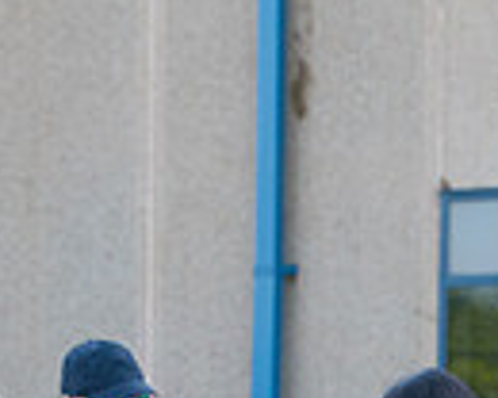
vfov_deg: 6.5
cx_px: 360
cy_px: 850
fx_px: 3360
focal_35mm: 228
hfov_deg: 8.5
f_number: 5.6
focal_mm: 70
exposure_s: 1/1600
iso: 2500
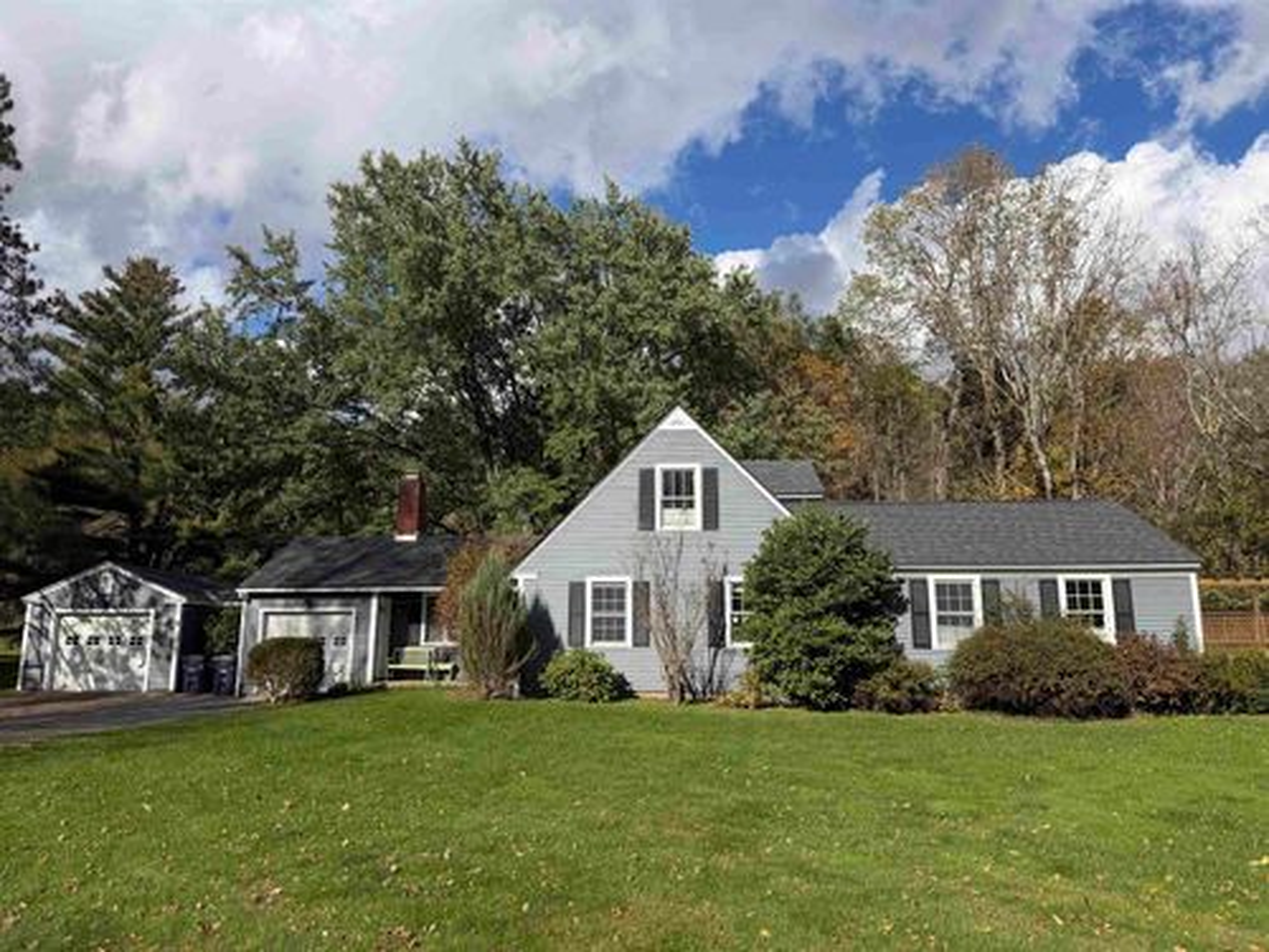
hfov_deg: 71.6
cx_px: 634
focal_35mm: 24
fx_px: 880
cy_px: 476
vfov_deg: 56.8
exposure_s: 1/4975
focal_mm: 6.76
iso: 80
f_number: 1.78
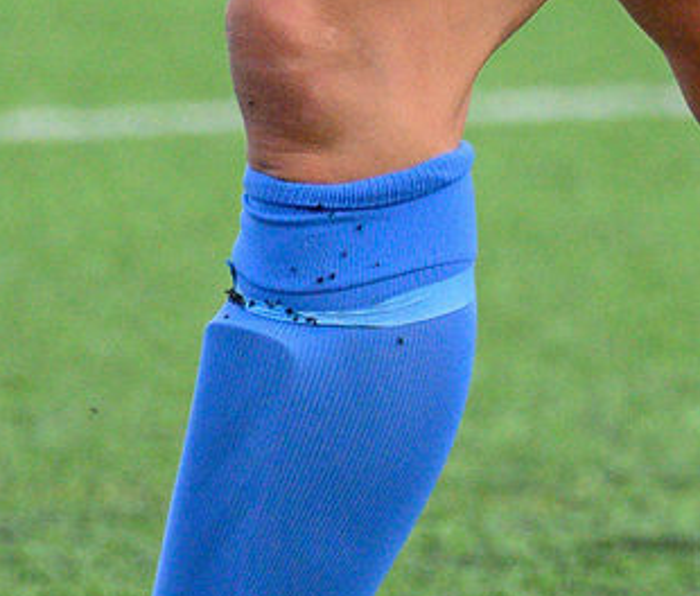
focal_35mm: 2349
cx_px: 1262
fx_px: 49914
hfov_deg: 0.8
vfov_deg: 0.7
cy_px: -1372
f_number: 5
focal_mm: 250
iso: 1250
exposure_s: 1/2000
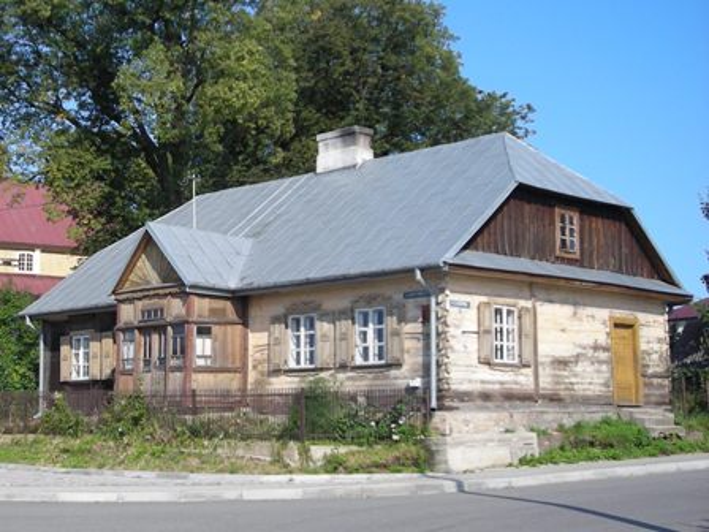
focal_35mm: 38
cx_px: 354
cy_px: 266
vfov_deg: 37.7
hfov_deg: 49.0
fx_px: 778
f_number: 6.4
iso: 50
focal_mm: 6.3
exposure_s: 1/153
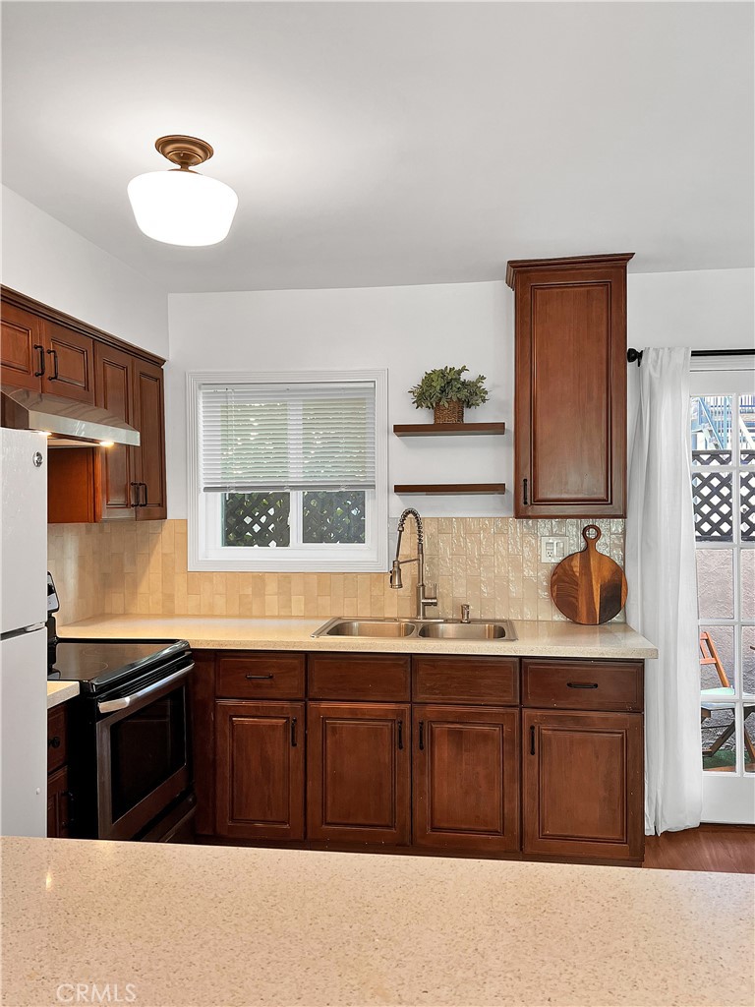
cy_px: 504
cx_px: 378
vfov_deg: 67.3
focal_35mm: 26
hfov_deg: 53.1
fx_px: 756
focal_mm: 5.7
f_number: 1.5
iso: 125
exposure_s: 1/120
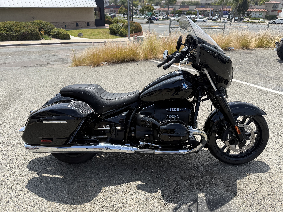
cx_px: 144
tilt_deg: -25.8
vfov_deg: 54.9
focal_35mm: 25
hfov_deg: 69.4
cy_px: 103
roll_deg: +0.6
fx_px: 204
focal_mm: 6.76
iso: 80
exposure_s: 1/3145
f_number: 1.78
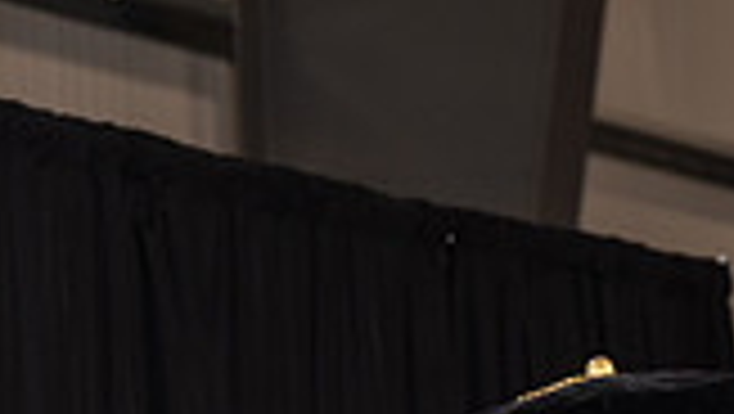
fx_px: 5649
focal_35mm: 290
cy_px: 830
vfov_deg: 4.1
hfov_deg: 7.3
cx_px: 1081
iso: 1000
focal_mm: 78
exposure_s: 1/200
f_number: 5
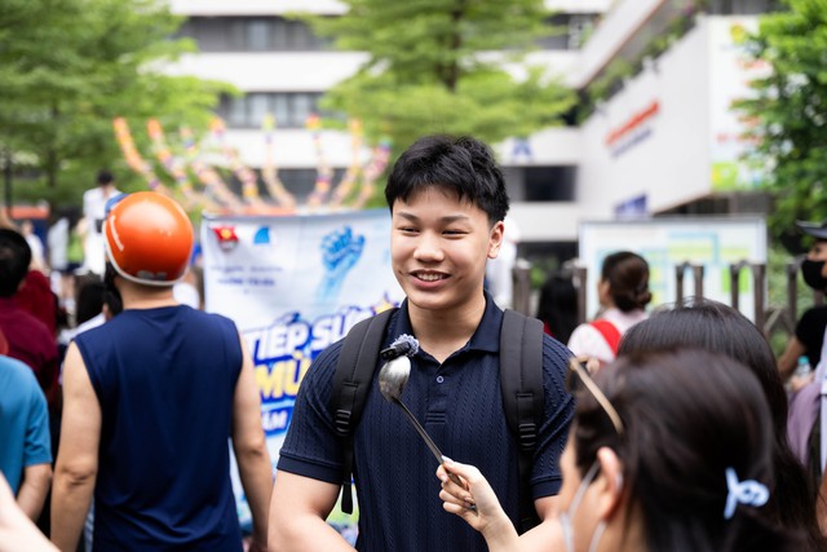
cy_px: 276
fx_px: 1379
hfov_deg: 33.4
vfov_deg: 22.6
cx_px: 414
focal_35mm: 60
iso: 1000
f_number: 3.2
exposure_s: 1/320
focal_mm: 60
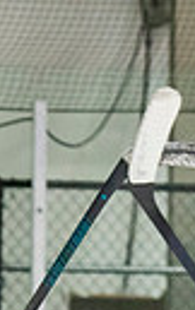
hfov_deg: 1.9
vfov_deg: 3.1
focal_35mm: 677
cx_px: 41
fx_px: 5737
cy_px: 673
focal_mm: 102
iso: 2000
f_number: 3.2
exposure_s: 1/640
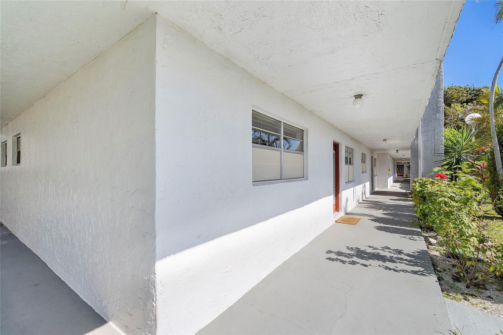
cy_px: 168
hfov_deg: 100.4
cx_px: 252
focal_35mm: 15
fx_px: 210
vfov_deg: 77.3
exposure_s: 1/125
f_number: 11
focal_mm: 10
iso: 100
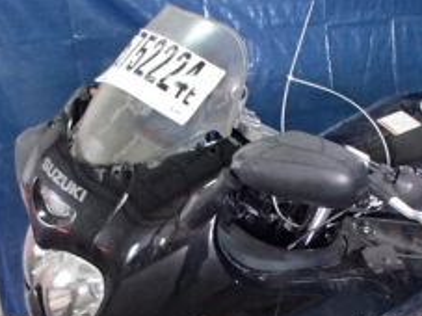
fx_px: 963
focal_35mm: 79
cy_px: 296
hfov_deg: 24.3
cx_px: 351
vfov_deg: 18.3
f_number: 3.9
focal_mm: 5
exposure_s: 1/30
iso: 640
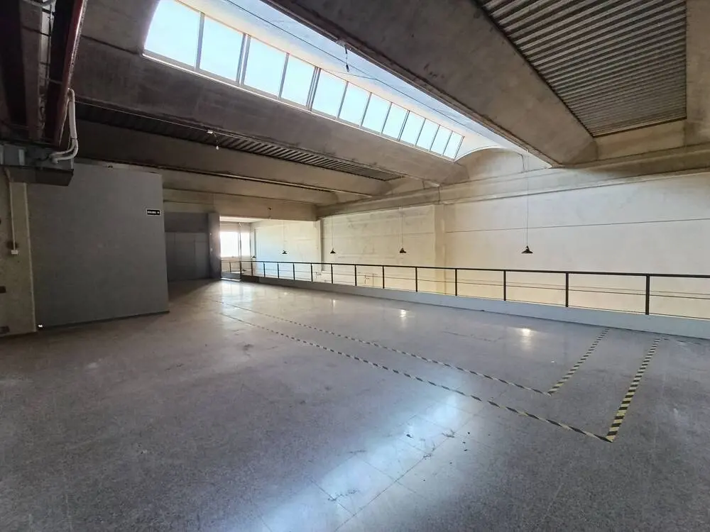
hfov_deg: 98.2
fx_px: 308
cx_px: 355
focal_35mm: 15
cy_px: 266
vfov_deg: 81.7
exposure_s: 1/50
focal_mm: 1.65
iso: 200
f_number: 2.2
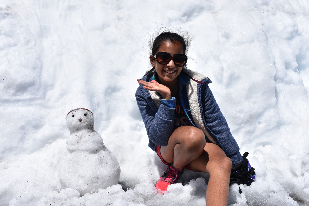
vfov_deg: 30.8
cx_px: 154
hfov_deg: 45.0
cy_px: 103
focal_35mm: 44
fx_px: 373
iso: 100
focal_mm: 29
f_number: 10
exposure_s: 1/500
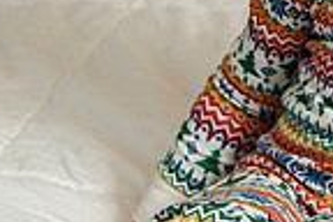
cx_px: 599
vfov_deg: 7.6
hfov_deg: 10.8
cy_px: -56
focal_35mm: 178
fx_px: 1646
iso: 400
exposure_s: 1/160
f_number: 4.5
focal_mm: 42
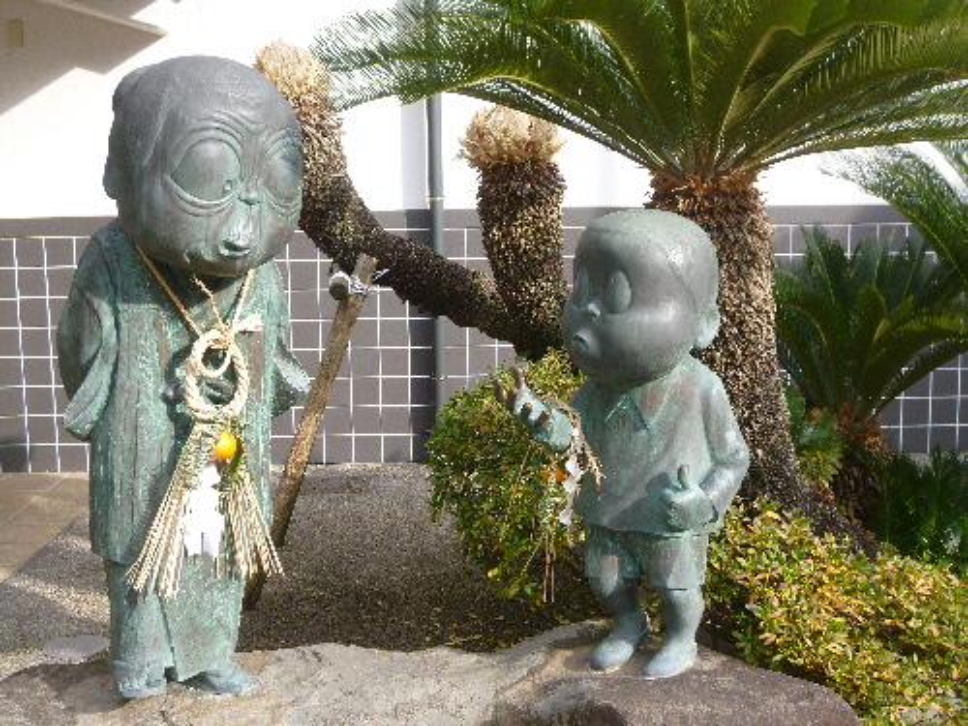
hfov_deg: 42.9
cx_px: 484
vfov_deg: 32.9
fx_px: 1230
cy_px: 363
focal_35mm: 44
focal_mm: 7.9
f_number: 3.3
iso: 100
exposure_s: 1/200
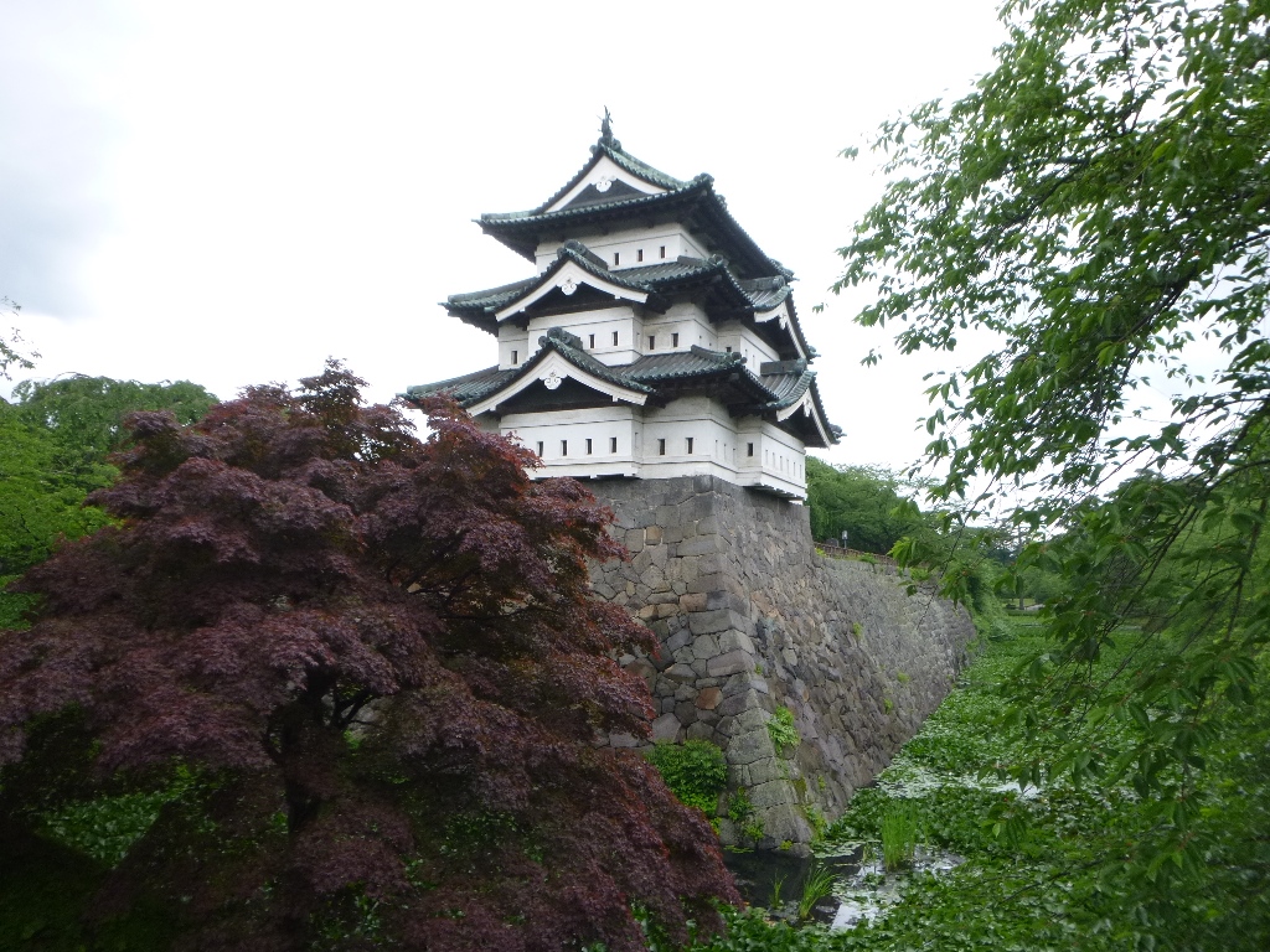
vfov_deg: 54.9
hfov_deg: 69.4
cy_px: 476
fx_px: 917
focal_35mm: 25
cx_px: 635
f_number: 3.9
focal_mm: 4.5
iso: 125
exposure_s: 1/60
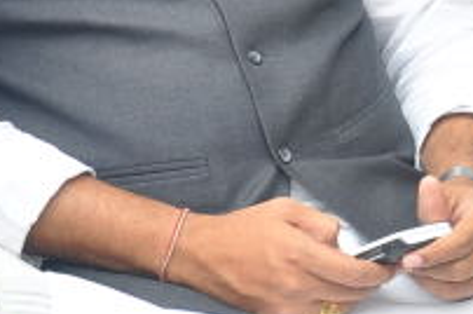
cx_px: 621
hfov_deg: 9.5
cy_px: 171
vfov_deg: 6.4
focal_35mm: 213
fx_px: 2794
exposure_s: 1/80
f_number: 8
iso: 250
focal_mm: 28
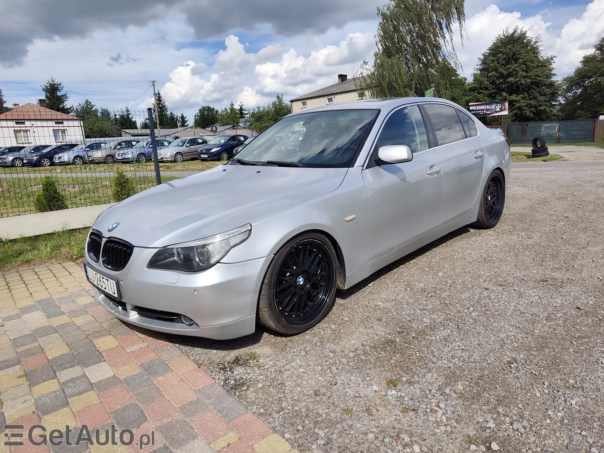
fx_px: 401
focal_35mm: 23
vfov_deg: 58.9
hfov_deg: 73.9
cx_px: 302
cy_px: 226
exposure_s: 1/775
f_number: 1.7
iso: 50
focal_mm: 6.07
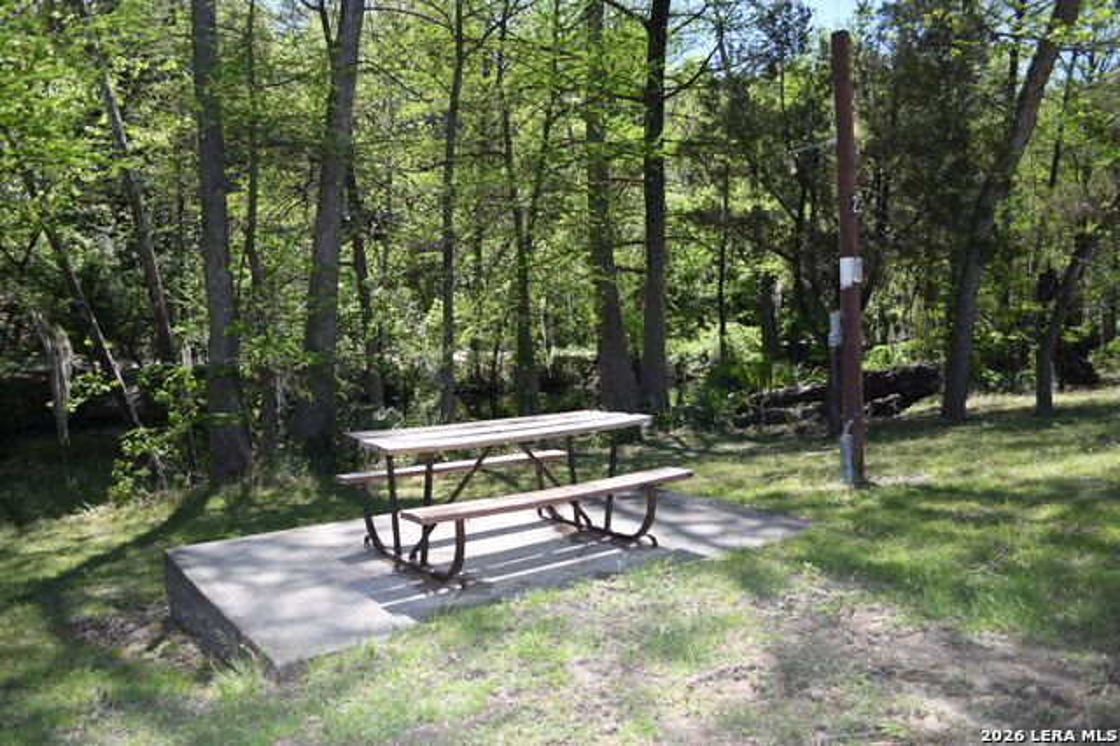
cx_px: 560
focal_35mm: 27
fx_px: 840
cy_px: 373
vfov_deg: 47.9
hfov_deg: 67.4
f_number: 3.5
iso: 64
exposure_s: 1/250
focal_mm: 18
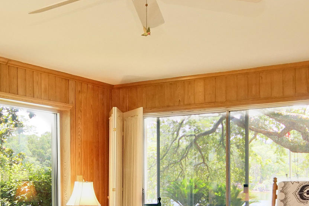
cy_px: 208
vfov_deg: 20.2
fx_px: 558
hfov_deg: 30.6
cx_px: 91
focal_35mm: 65
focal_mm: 12
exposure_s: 1/60
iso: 1600
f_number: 4.5
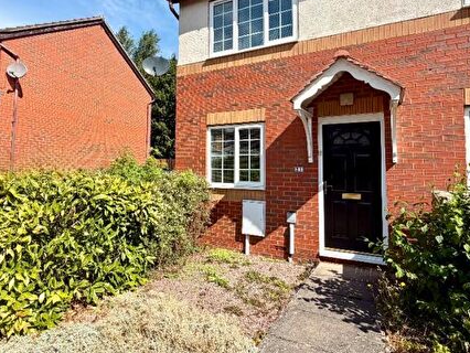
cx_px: 214
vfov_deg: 58.6
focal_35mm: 23
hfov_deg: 73.7
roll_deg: -0.7
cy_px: 148
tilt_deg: +4.0
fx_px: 312
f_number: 2.2
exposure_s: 1/770
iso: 25
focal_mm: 2.22
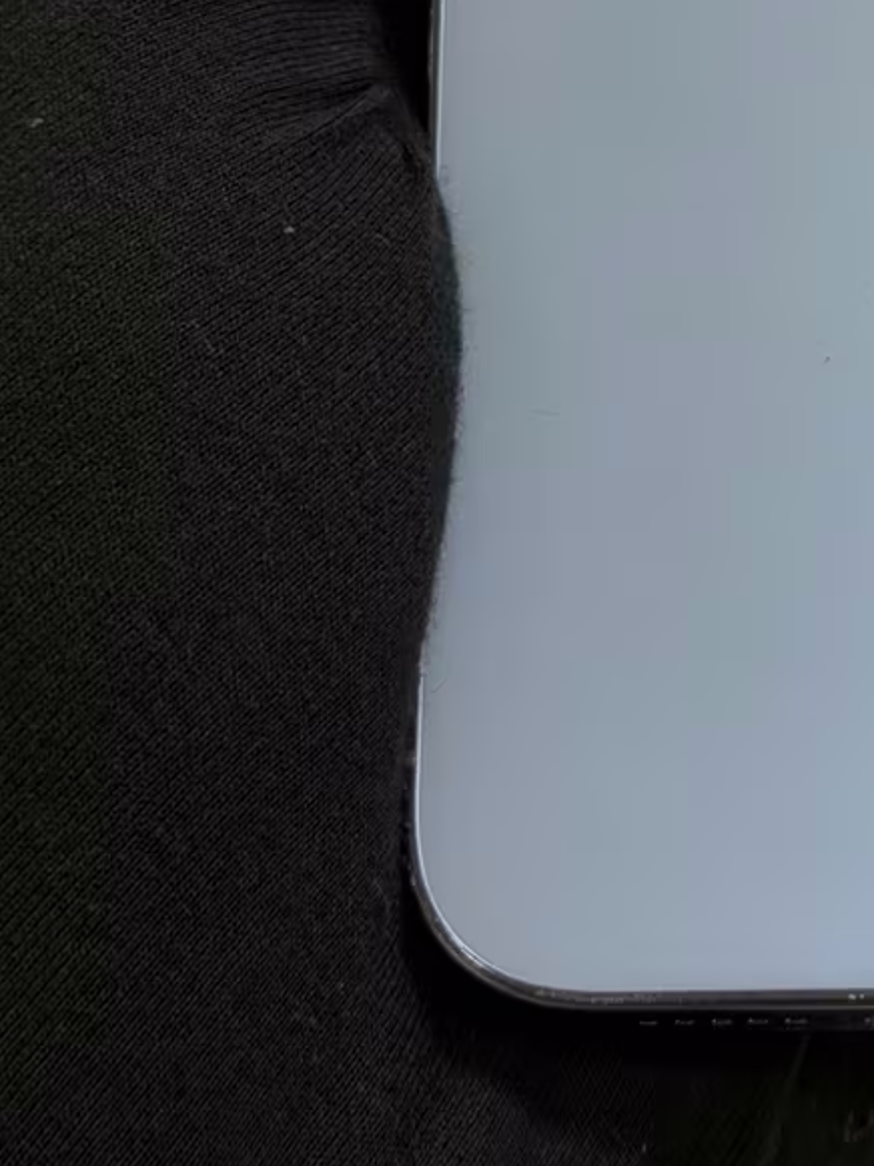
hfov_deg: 11.1
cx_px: 992
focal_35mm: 132
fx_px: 4447
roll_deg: -0.9
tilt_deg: -2.3
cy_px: 20
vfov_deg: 14.7
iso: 64
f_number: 1.78
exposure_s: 1/100
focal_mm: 6.76
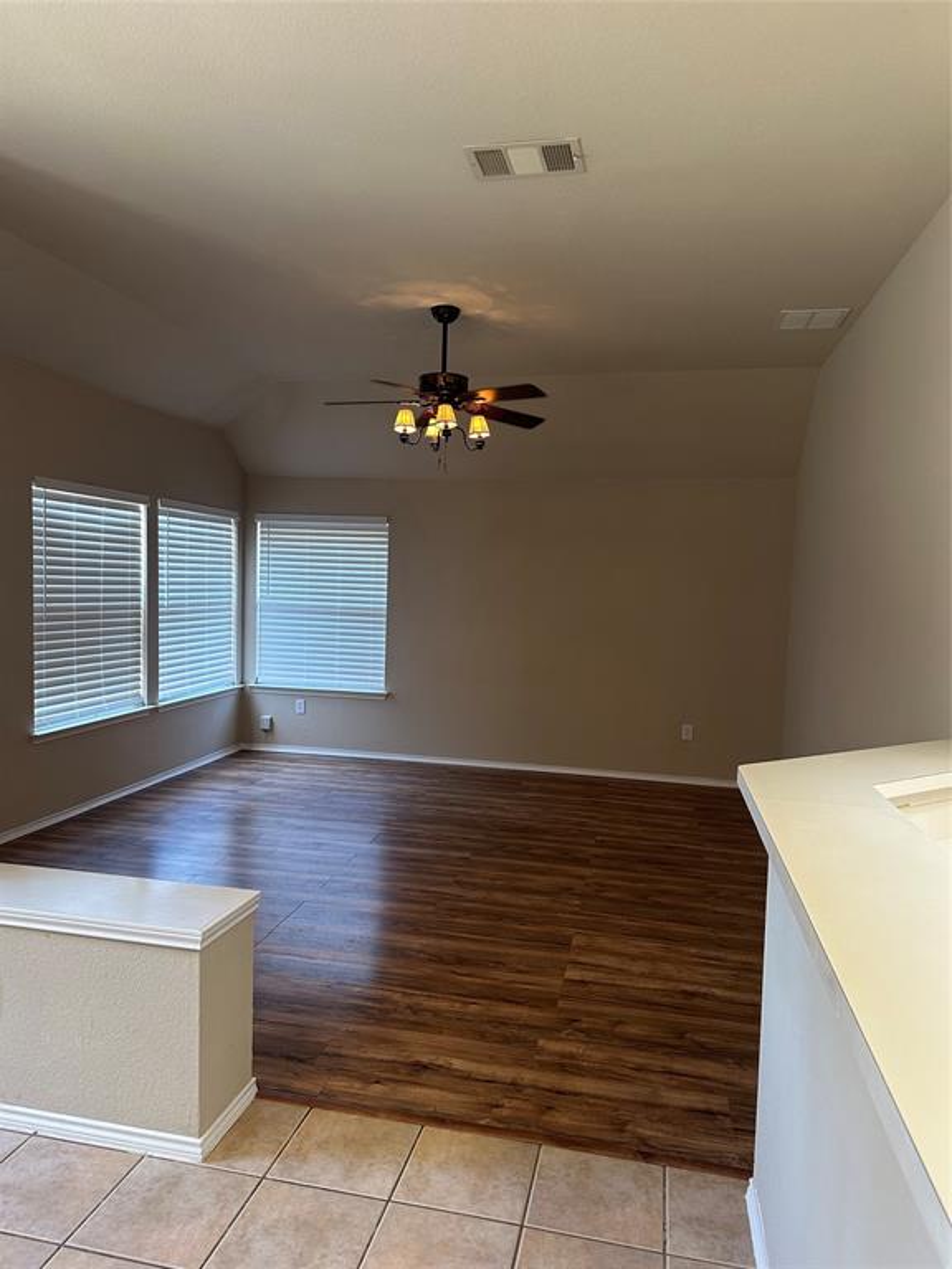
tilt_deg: -2.4
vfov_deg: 71.6
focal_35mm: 24
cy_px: 634
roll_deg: -2.0
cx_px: 476
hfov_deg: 56.8
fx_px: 880
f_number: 1.78
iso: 160
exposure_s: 1/120
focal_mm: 6.86
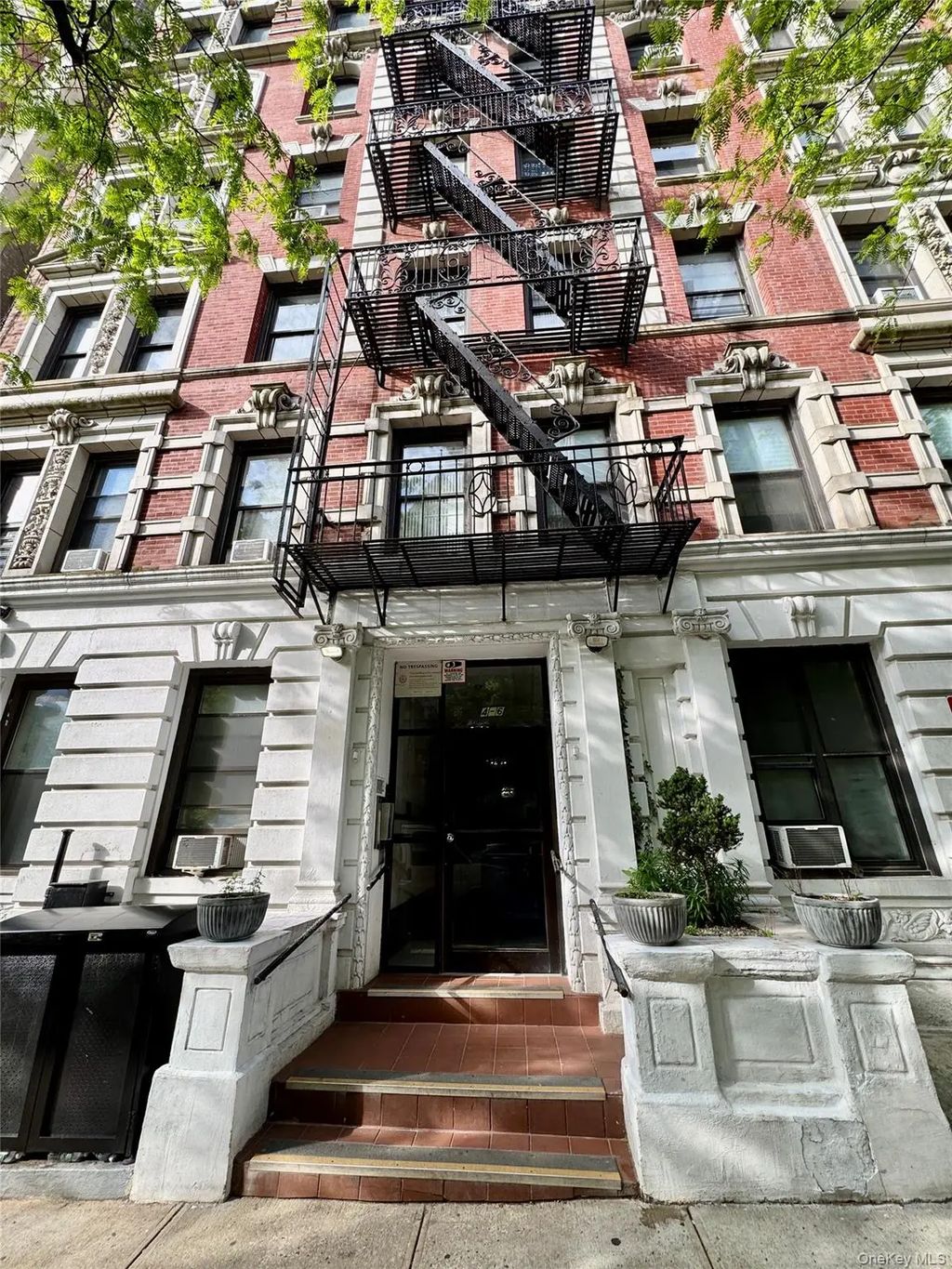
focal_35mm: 14
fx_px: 513
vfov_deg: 102.1
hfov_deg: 85.7
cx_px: 476
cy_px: 634
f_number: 2.2
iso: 40
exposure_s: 1/264
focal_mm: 2.22
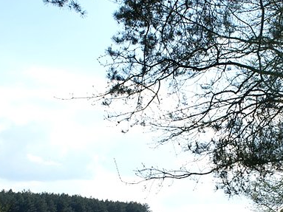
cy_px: 213
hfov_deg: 20.5
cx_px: 206
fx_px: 776
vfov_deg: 15.3
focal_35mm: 95
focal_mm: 28
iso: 100
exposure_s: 1/250
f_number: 9
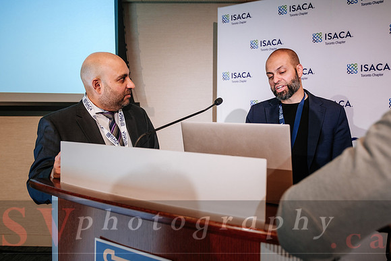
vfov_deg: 41.3
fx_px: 346
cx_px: 203
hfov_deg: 59.0
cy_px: 124
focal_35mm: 32
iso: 800
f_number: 2.8
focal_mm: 19.4
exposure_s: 1/60
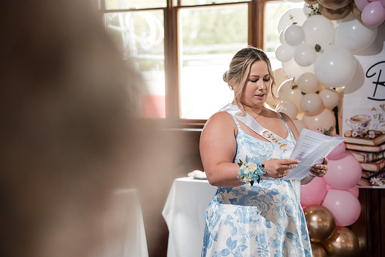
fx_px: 1016
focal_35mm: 95
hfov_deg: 21.5
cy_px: 128
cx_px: 192
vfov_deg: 14.4
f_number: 4
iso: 1000
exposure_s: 1/250
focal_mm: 95
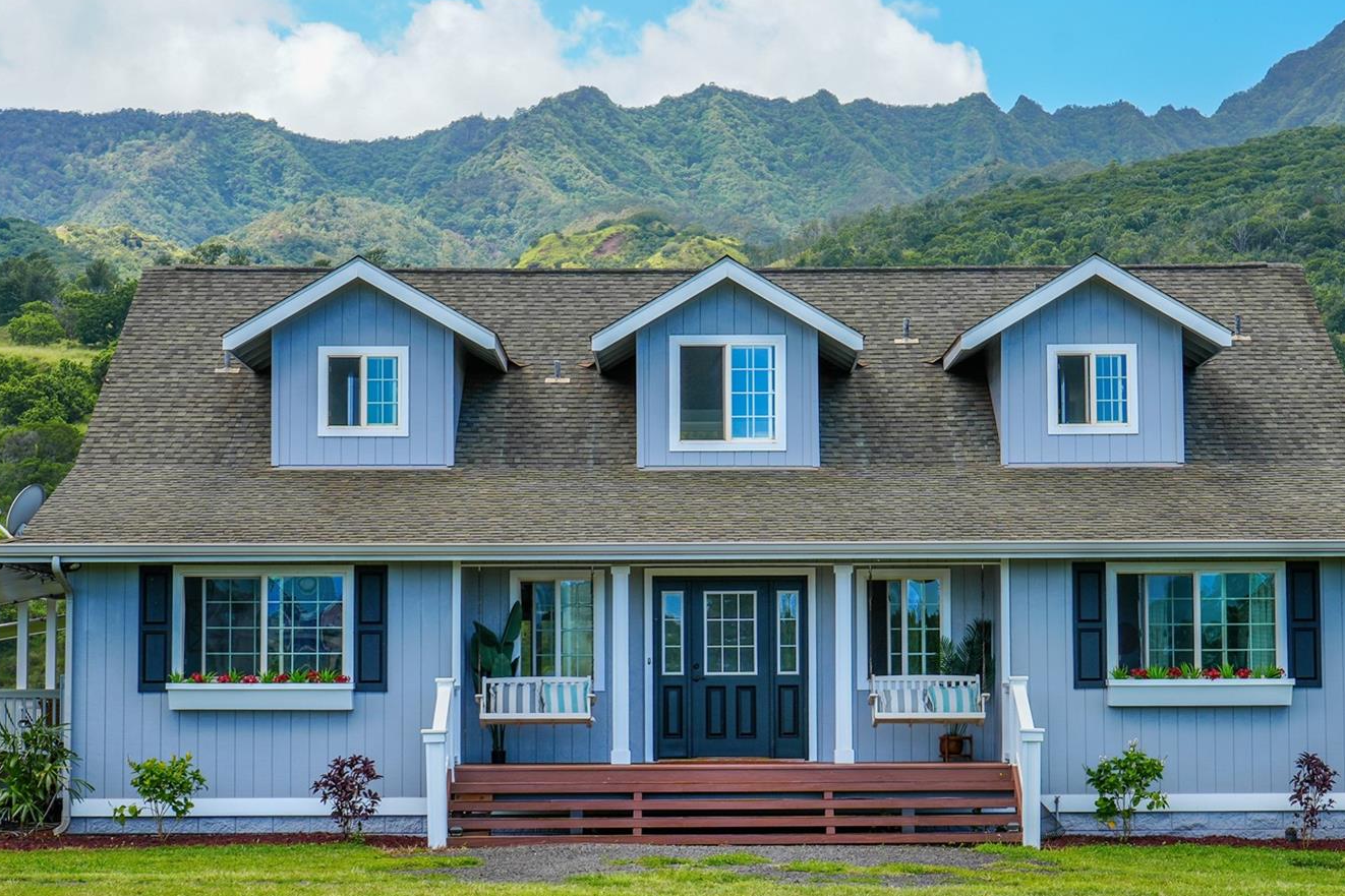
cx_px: 740
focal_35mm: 92
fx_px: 3437
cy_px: 453
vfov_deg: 14.9
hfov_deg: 22.1
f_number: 9
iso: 100
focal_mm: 51
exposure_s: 1/125
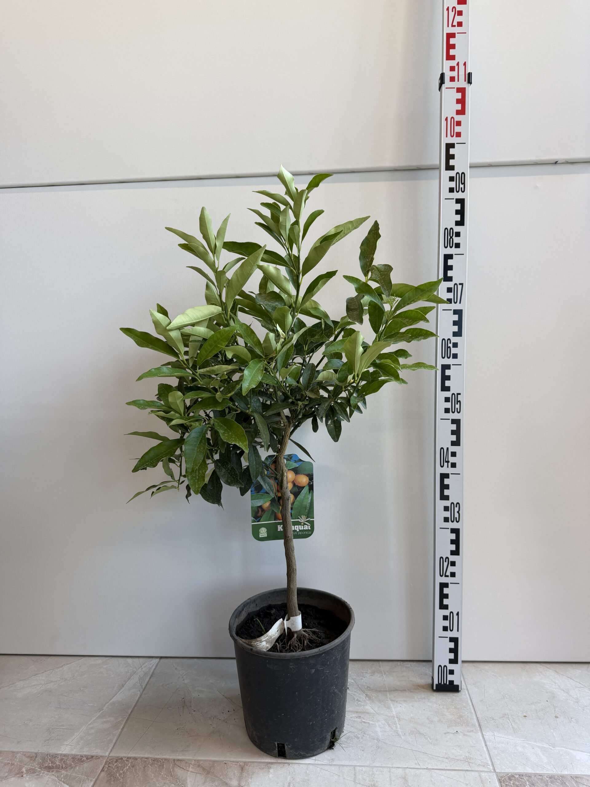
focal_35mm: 24
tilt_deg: -7.5
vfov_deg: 71.6
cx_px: 295
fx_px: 545
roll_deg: +2.1
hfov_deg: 56.8
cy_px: 394
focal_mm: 6.76
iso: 80
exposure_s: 1/121
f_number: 1.78
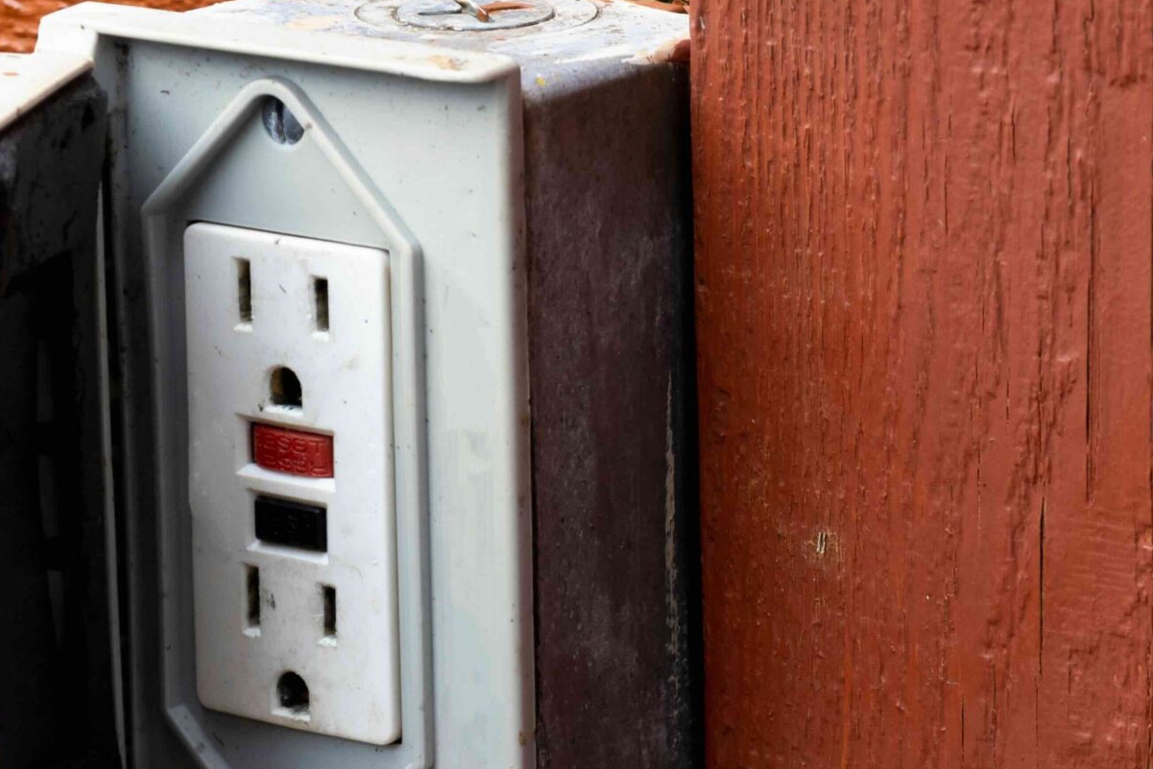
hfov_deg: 9.7
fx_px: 6758
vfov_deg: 6.5
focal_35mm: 211
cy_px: 471
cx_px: 898
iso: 320
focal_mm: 66
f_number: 7.1
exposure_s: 1/30
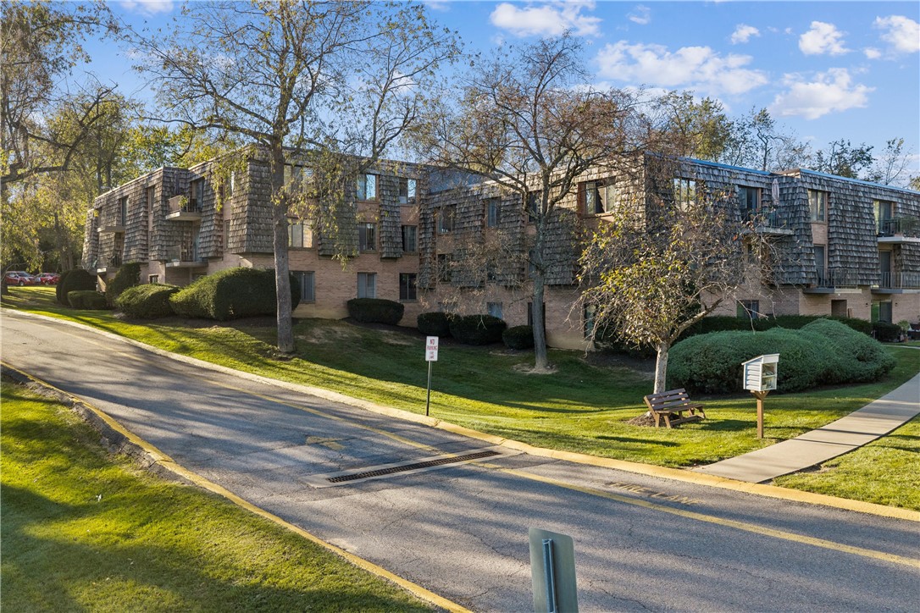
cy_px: 306
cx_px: 460
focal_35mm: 28
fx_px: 715
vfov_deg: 46.4
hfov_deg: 65.5
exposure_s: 1/640
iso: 320
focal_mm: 14.4
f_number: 2.8
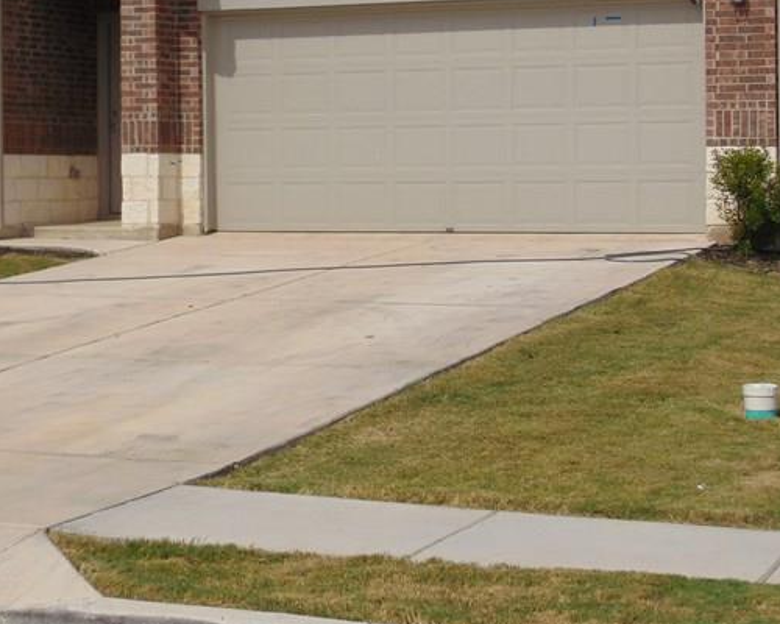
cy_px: 186
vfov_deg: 15.3
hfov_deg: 19.0
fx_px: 2308
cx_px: 147
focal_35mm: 100
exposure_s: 1/500
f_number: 9
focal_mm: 9
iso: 80
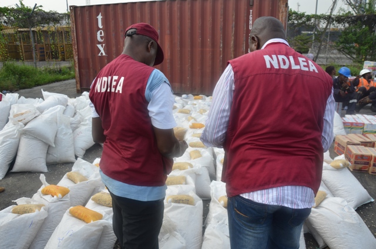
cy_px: 124
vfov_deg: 47.7
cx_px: 188
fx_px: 281
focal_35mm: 27
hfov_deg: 67.5
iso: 200
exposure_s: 1/250
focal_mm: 18
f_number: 8
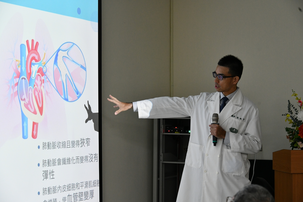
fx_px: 757
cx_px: 152
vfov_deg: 15.2
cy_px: 101
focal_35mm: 90
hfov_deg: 22.6
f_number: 6.3
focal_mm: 90
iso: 3200
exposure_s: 1/160
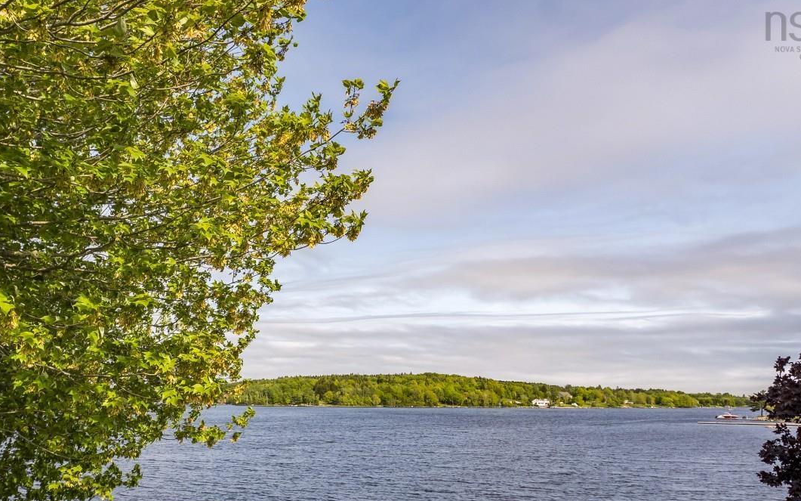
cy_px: 394
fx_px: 611
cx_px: 282
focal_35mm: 28
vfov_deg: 42.7
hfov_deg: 65.1
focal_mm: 12
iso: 400
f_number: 5.6
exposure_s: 1/2000
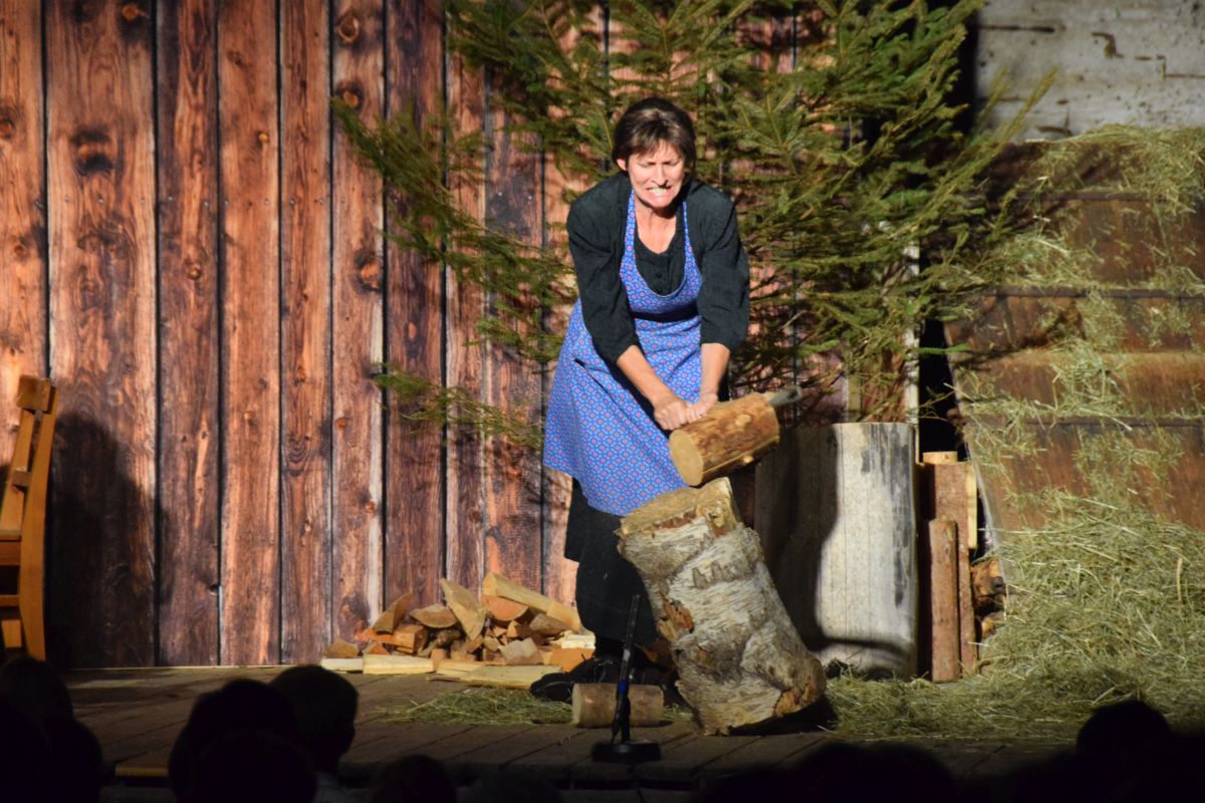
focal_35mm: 300
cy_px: 402
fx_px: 10041
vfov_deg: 4.6
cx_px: 602
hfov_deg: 6.9
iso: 3200
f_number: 5.6
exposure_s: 1/125
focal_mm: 200
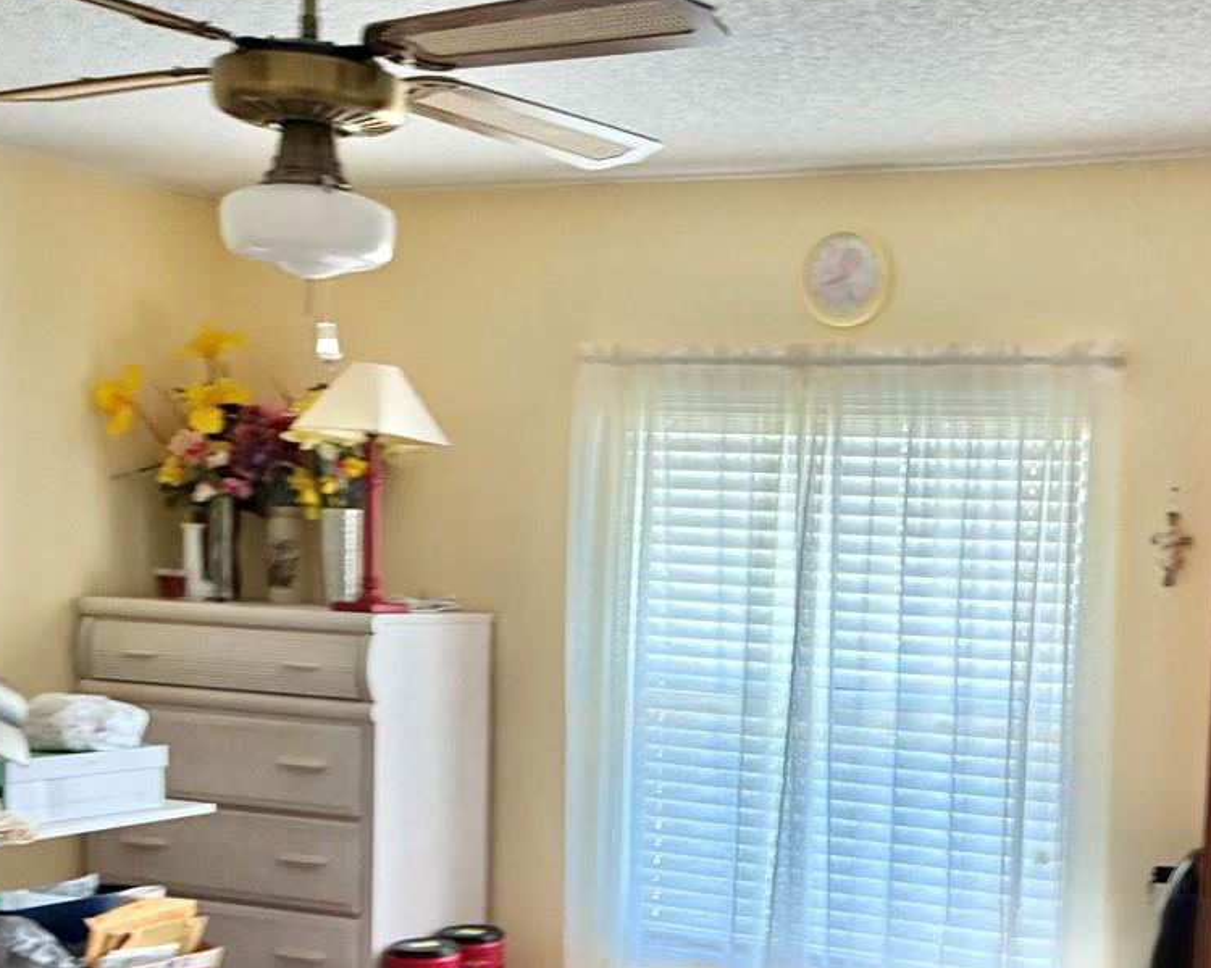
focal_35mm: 50
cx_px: 907
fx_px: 1792
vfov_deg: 29.7
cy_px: 739
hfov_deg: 36.5
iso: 500
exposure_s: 1/60
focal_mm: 6.76
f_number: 1.78
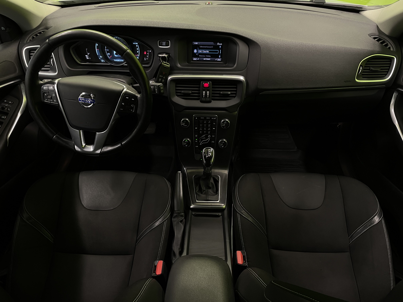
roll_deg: +1.3
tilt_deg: -41.0
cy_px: 151
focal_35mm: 26
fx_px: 303
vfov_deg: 53.1
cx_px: 202
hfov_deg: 67.3
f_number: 1.6
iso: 250
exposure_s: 1/50
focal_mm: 4.2
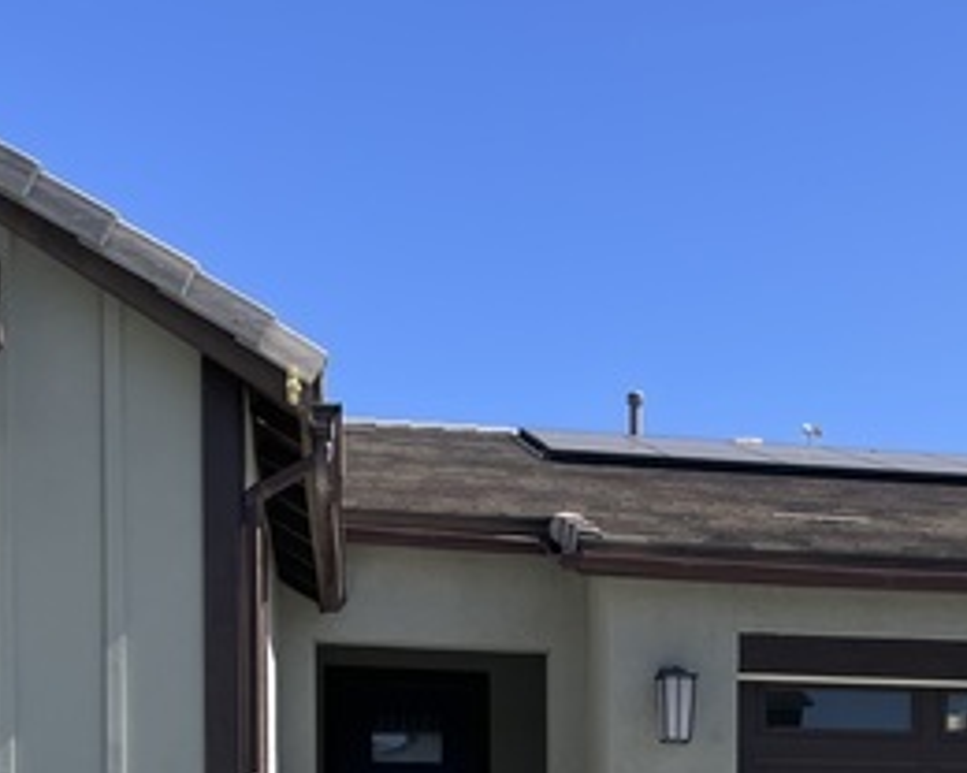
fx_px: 1860
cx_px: 681
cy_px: 1039
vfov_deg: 21.1
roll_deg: -0.1
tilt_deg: -1.2
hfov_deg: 28.8
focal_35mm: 65
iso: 32
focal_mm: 4.2
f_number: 1.6
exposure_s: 1/4000
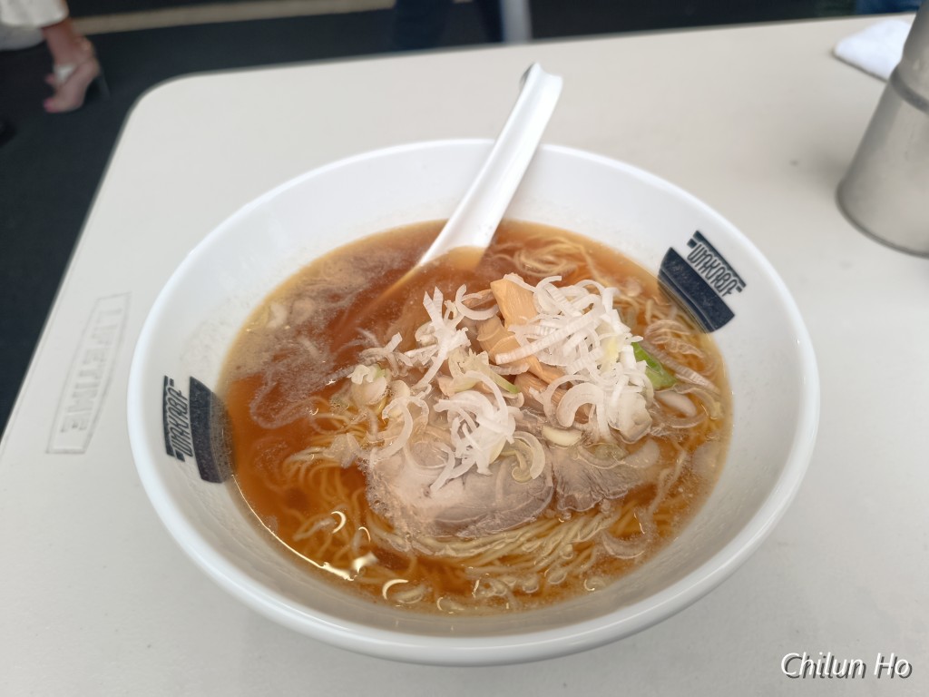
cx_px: 464
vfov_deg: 56.8
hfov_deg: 71.6
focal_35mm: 24
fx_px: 644
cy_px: 348
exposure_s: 1/100
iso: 296
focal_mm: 6.14
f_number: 1.65
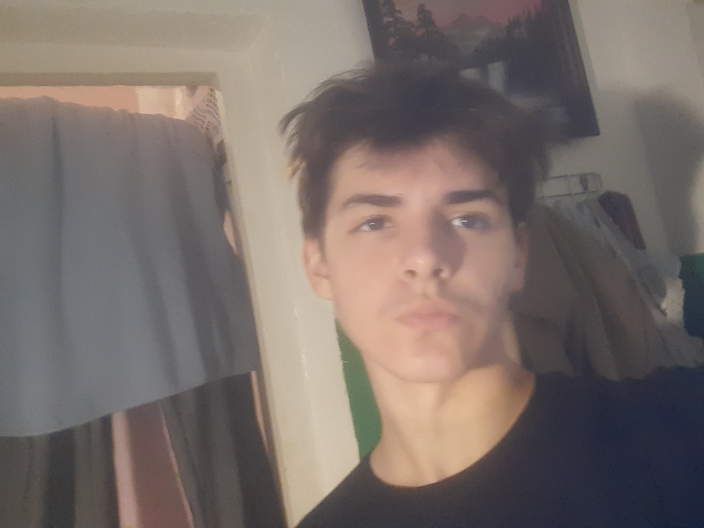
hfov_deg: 69.4
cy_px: 264
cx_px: 352
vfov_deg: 54.9
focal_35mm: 25
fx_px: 508
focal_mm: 3.4
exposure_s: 1/25
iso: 640
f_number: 2
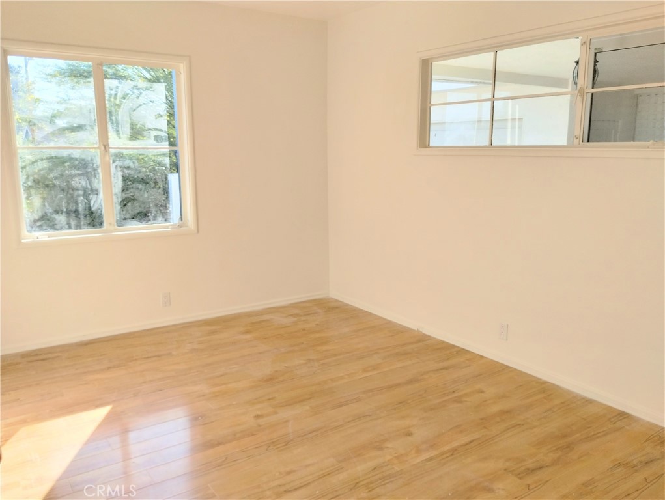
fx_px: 538
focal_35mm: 28
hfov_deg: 63.4
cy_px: 250
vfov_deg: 49.8
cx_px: 332
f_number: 1.8
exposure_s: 1/188
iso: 100
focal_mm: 4.27
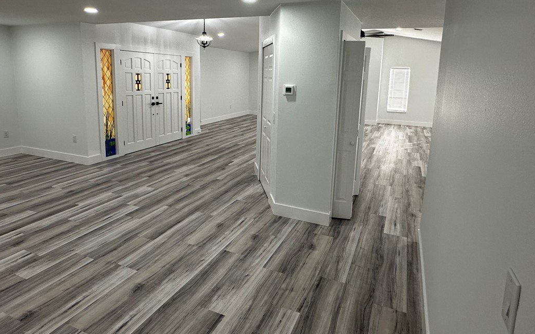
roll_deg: -1.3
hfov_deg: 77.1
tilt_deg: -8.7
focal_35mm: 23
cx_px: 254
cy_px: 126
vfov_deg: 52.5
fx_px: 335
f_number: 2.2
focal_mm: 2.22
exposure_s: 1/120
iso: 125
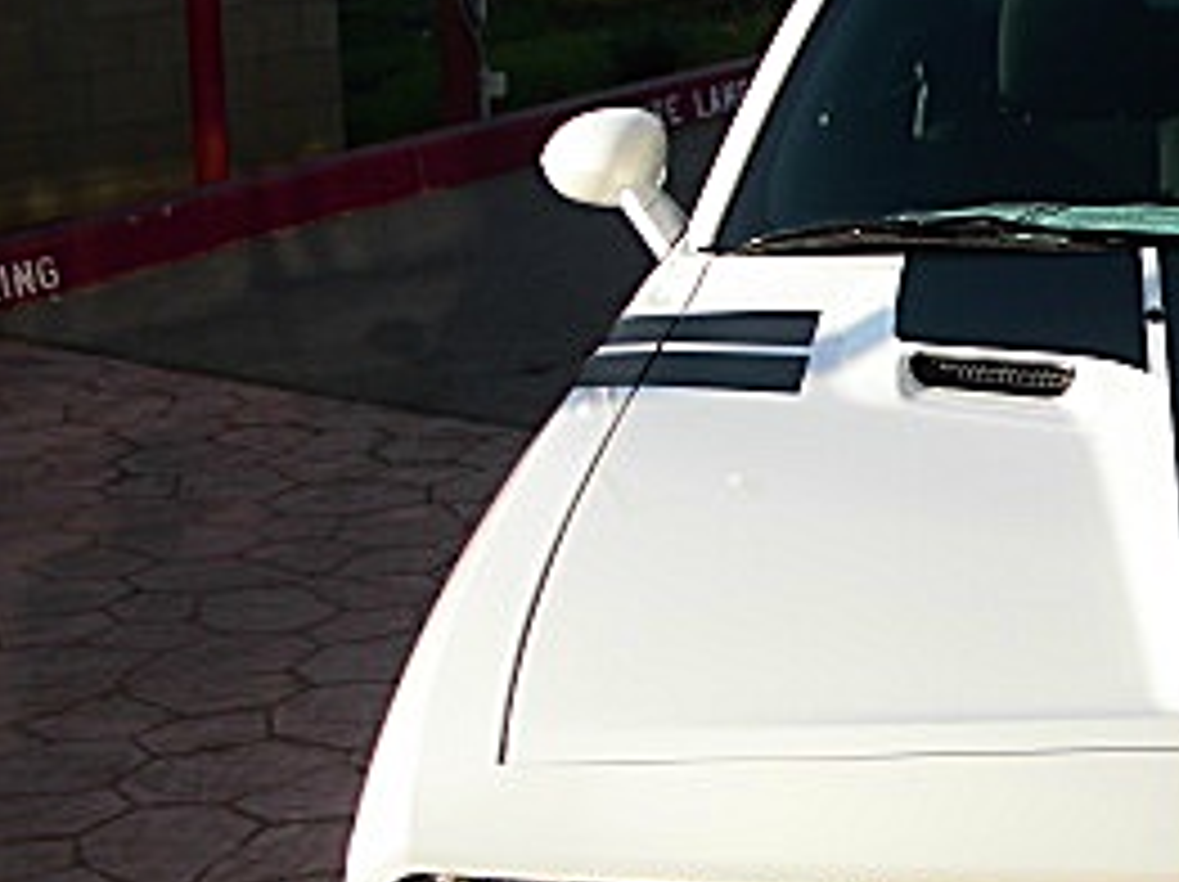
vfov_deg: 16.7
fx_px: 2994
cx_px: 1431
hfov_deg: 20.7
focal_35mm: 88
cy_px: 576
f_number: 2.8
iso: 50
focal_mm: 6.3
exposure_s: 1/640
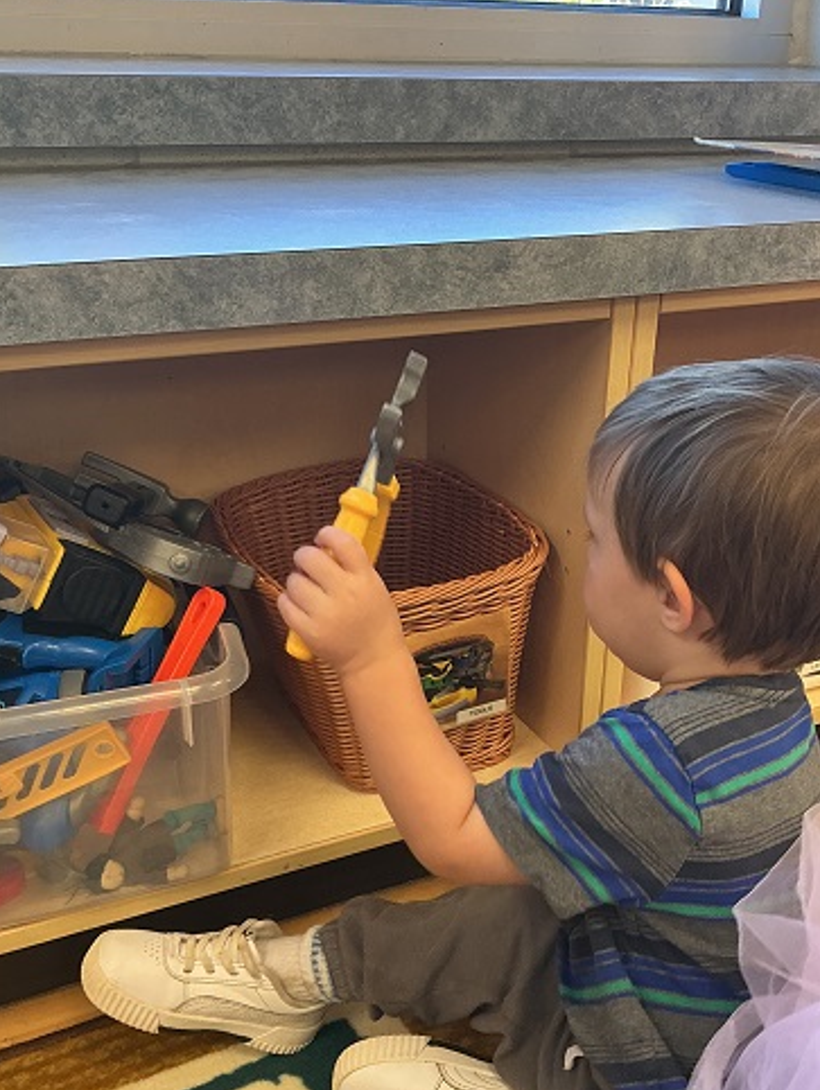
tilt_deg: -30.4
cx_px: 522
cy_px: 702
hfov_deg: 35.8
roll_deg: -3.0
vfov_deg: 46.2
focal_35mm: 40
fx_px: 1262
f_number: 1.8
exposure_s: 1/60
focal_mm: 3
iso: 80
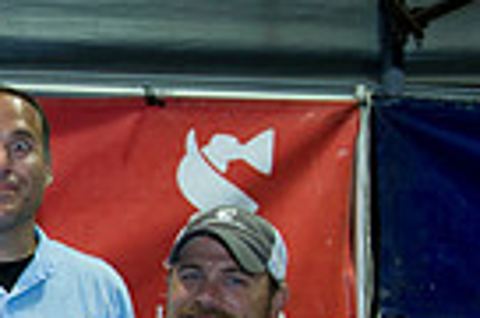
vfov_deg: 10.7
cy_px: 452
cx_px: -487
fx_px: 1649
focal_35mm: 124
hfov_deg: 13.9
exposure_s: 1/80
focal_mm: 29
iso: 1250
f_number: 5
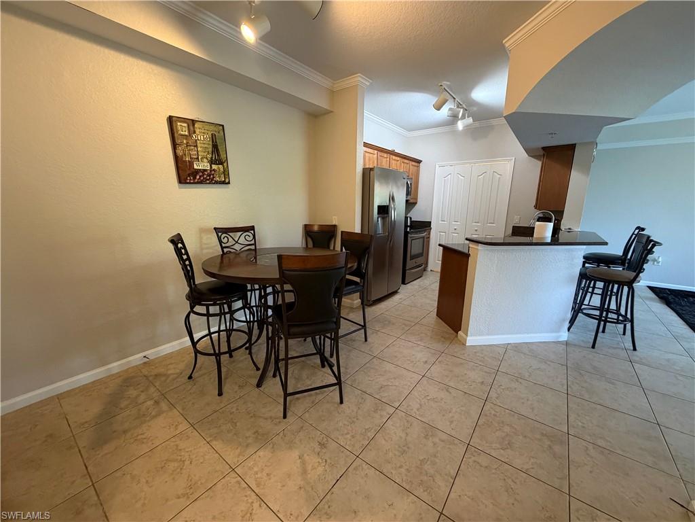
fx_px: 281
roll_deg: -0.4
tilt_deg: -12.4
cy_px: 261
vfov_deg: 85.7
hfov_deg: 102.1
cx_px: 348
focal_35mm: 14
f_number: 2.2
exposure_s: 1/60
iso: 400
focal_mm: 2.22
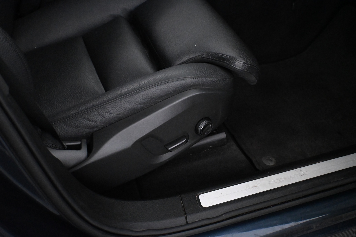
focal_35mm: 44
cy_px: 118
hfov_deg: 45.0
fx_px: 430
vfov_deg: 30.8
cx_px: 178
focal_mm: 29
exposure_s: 1/50
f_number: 4.8
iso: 9000
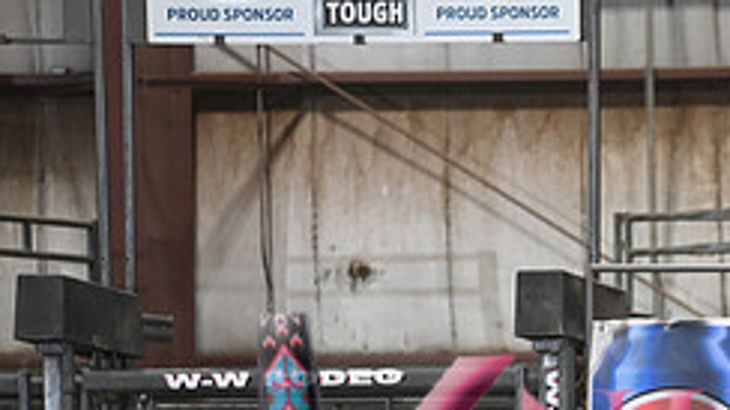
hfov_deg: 4.3
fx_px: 9635
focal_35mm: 498
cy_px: 525
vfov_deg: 2.4
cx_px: 814
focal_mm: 200
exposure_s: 1/250
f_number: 3.2
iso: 2000
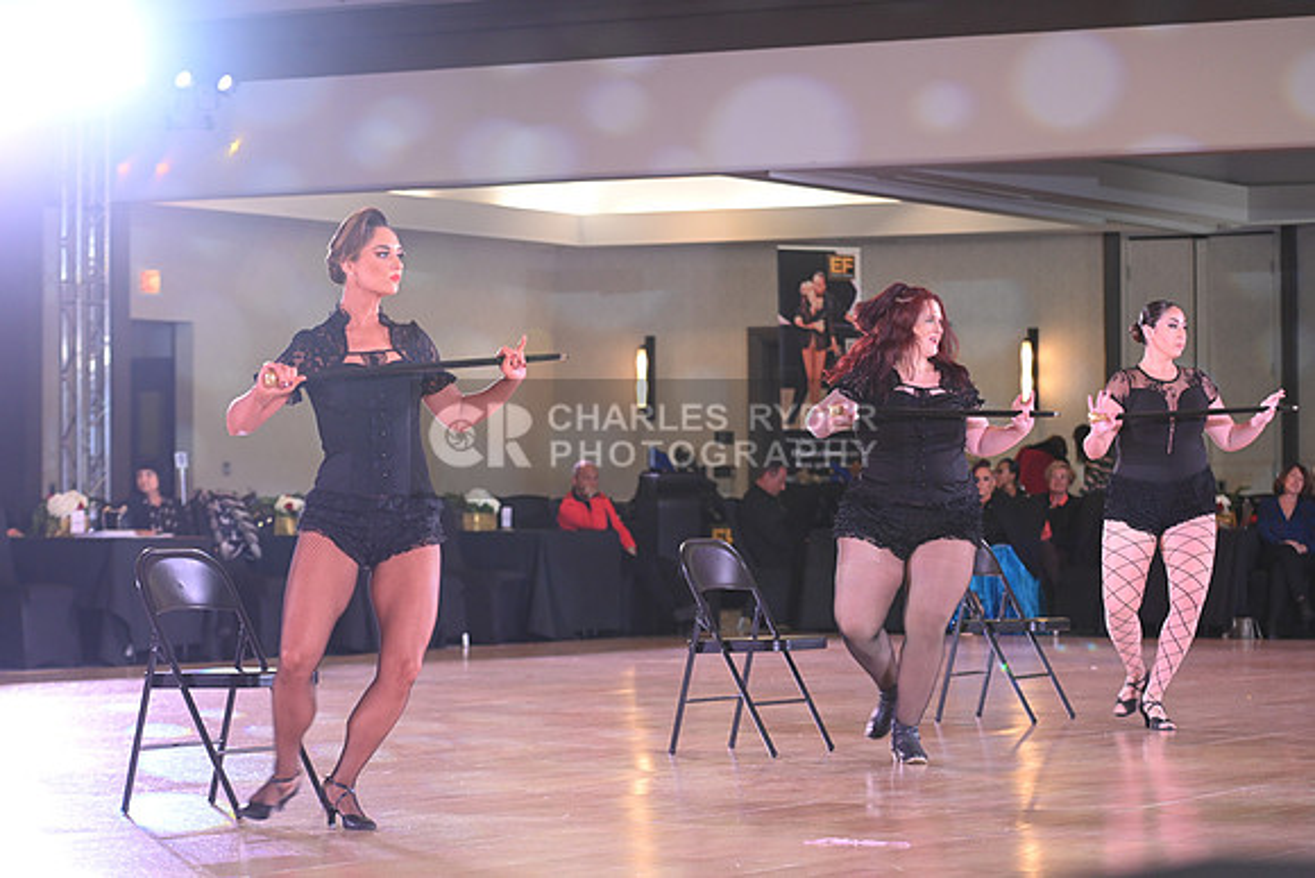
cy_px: 439
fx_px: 4019
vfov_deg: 12.5
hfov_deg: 18.6
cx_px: 658
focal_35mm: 110
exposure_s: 1/160
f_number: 4.5
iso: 1600
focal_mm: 110
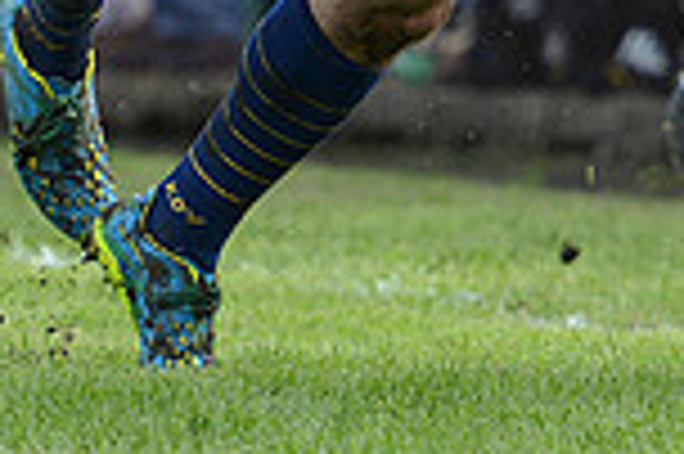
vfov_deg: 2.0
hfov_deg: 3.1
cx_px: 706
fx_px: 12697
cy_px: -330
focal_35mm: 669
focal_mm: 175
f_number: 4
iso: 500
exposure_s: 1/1600
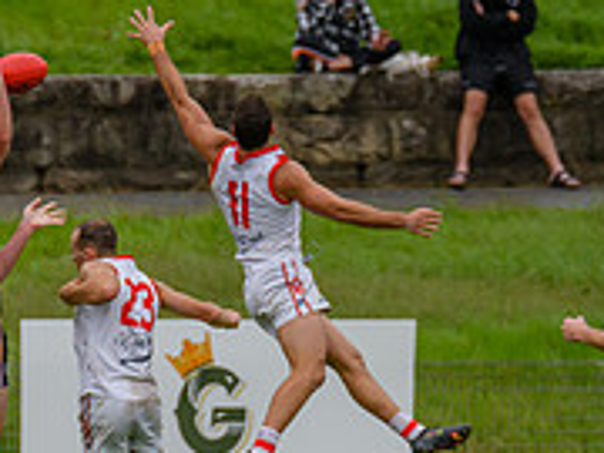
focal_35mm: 1303
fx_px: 22735
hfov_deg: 1.5
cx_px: 299
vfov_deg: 1.1
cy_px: 414
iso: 800
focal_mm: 420
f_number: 6.3
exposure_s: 1/2500
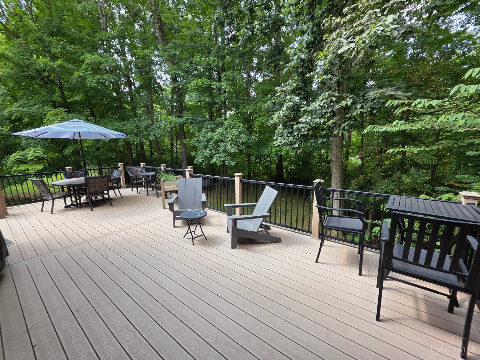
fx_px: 180
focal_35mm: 13
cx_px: 240
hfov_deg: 106.2
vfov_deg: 89.9
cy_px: 180
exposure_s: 1/120
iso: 25
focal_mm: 2.2
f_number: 1.9
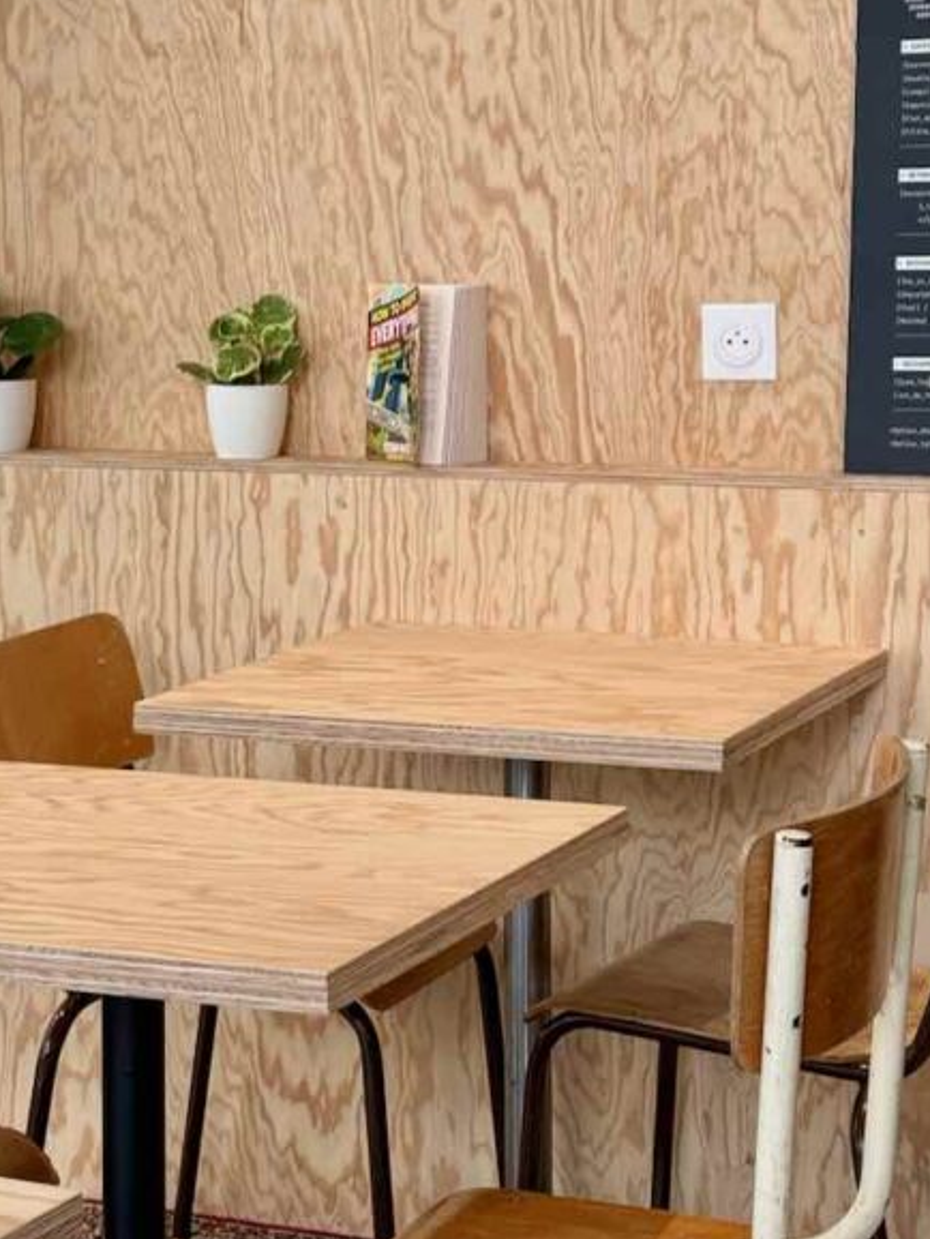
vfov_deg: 23.0
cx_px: 369
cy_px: 529
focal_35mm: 85
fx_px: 3043
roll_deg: -0.1
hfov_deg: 17.4
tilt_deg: -5.9
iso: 64
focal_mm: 6.76
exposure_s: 1/152
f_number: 1.78
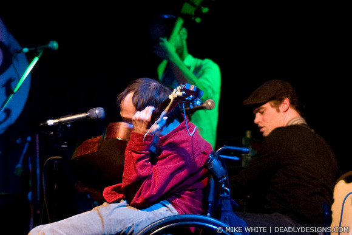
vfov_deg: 18.2
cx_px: 176
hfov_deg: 27.0
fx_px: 733
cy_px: 118
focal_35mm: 75
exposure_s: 1/40
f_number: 1.8
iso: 1000
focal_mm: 50
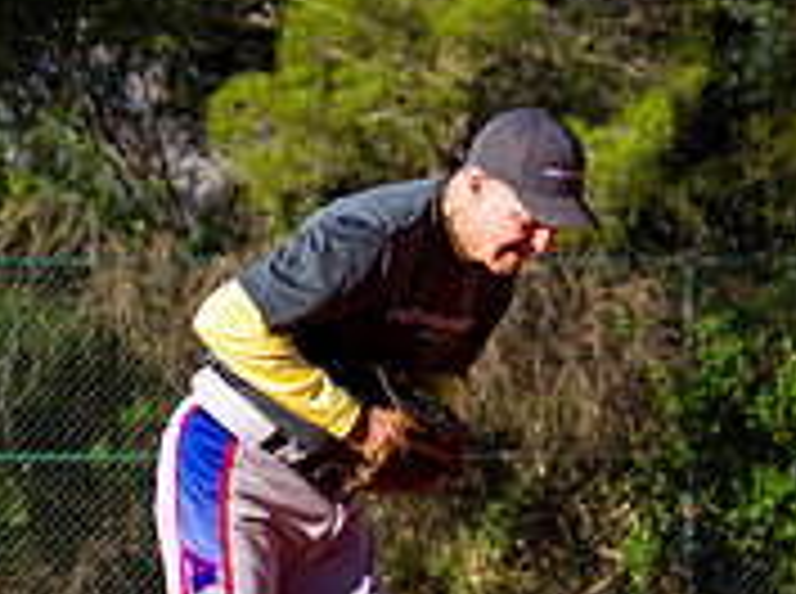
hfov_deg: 2.7
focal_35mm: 740
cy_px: 579
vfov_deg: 2.0
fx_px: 16982
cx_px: 547
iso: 400
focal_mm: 165
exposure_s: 1/1250
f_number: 7.1
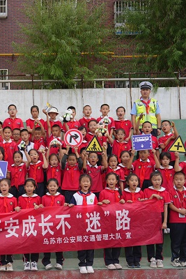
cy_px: 159
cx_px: -5
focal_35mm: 64
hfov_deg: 20.5
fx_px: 496
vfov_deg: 31.4
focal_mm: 32
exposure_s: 1/400
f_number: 2.8
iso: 100
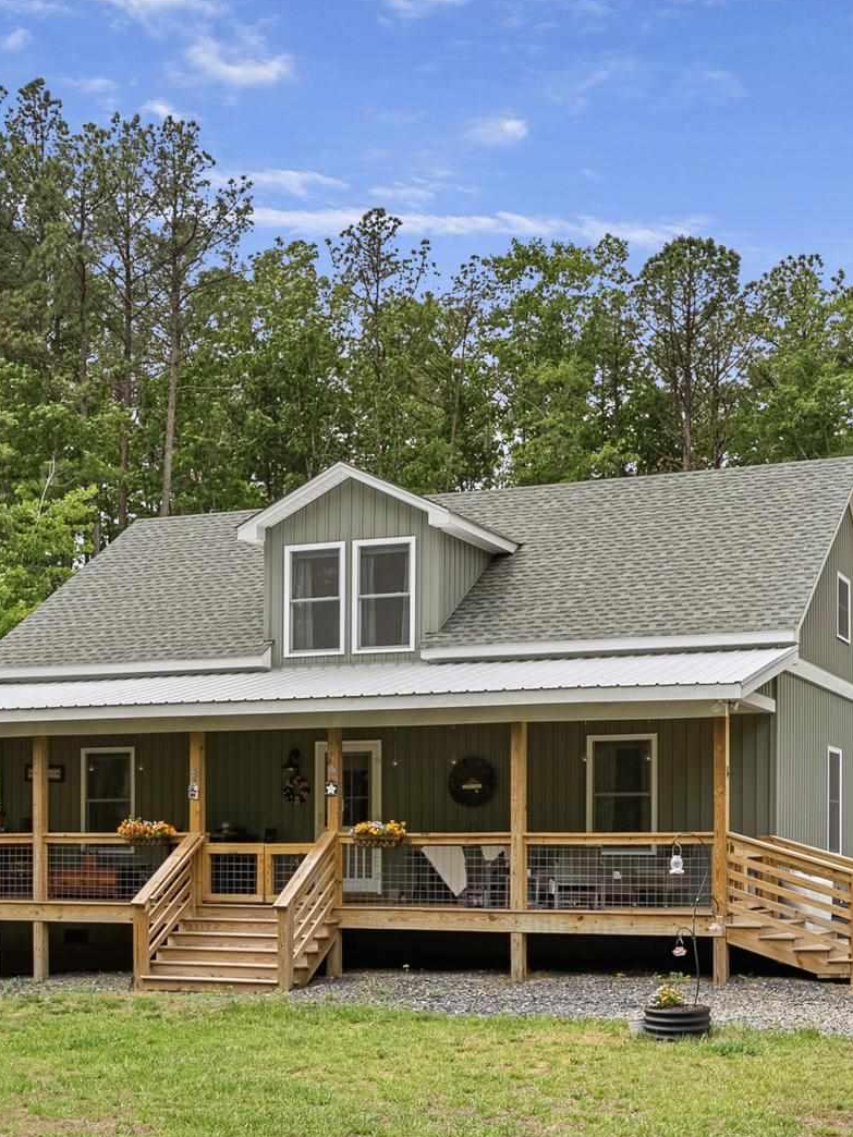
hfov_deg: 27.5
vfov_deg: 35.4
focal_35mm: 53
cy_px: 841
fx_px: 1741
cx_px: 431
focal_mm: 23
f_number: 8
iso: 800
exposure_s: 1/200
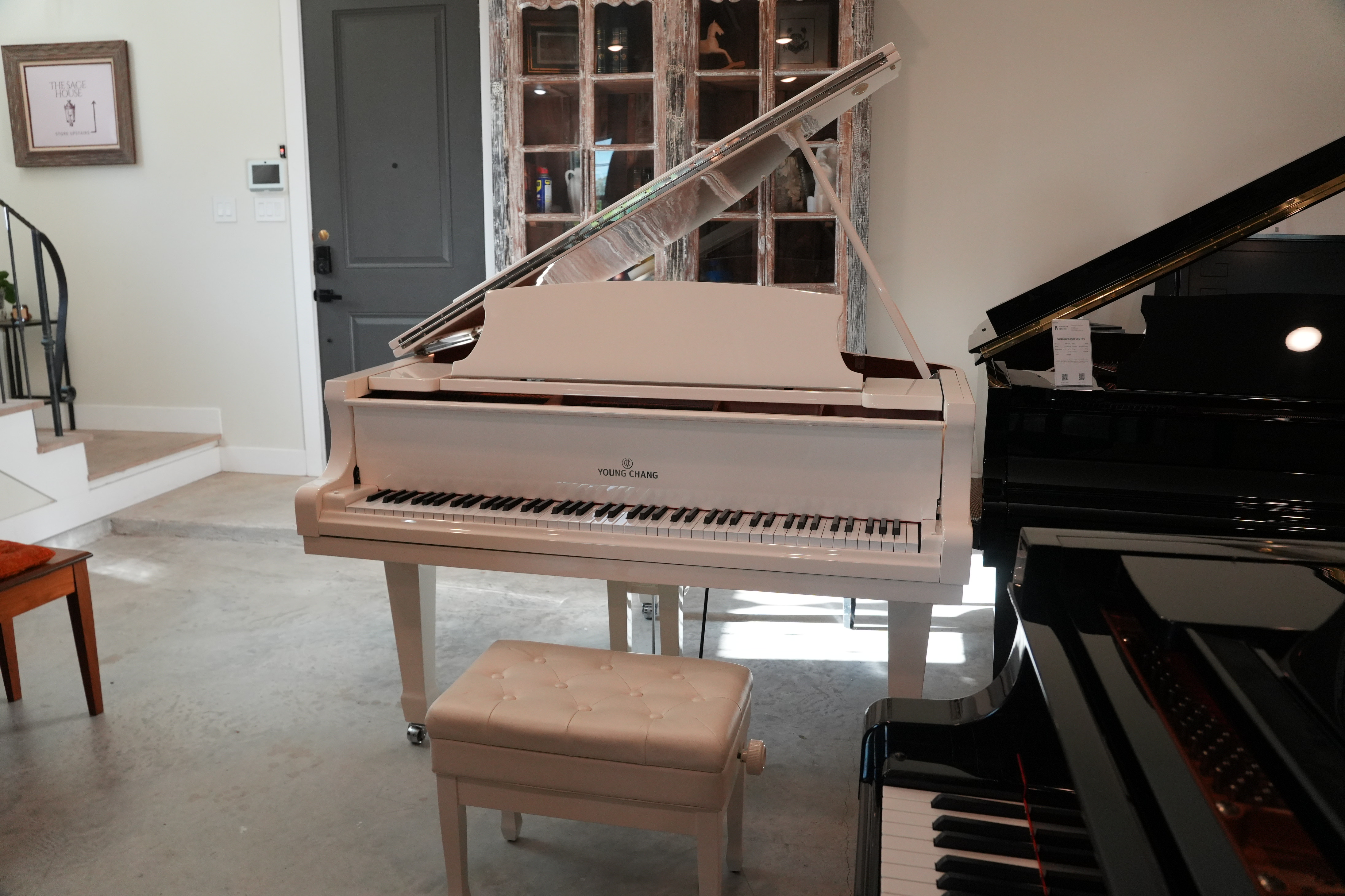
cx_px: 672
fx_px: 952
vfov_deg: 50.4
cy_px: 448
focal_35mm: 26
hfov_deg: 70.5
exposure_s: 1/160
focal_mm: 17
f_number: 4
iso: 1600
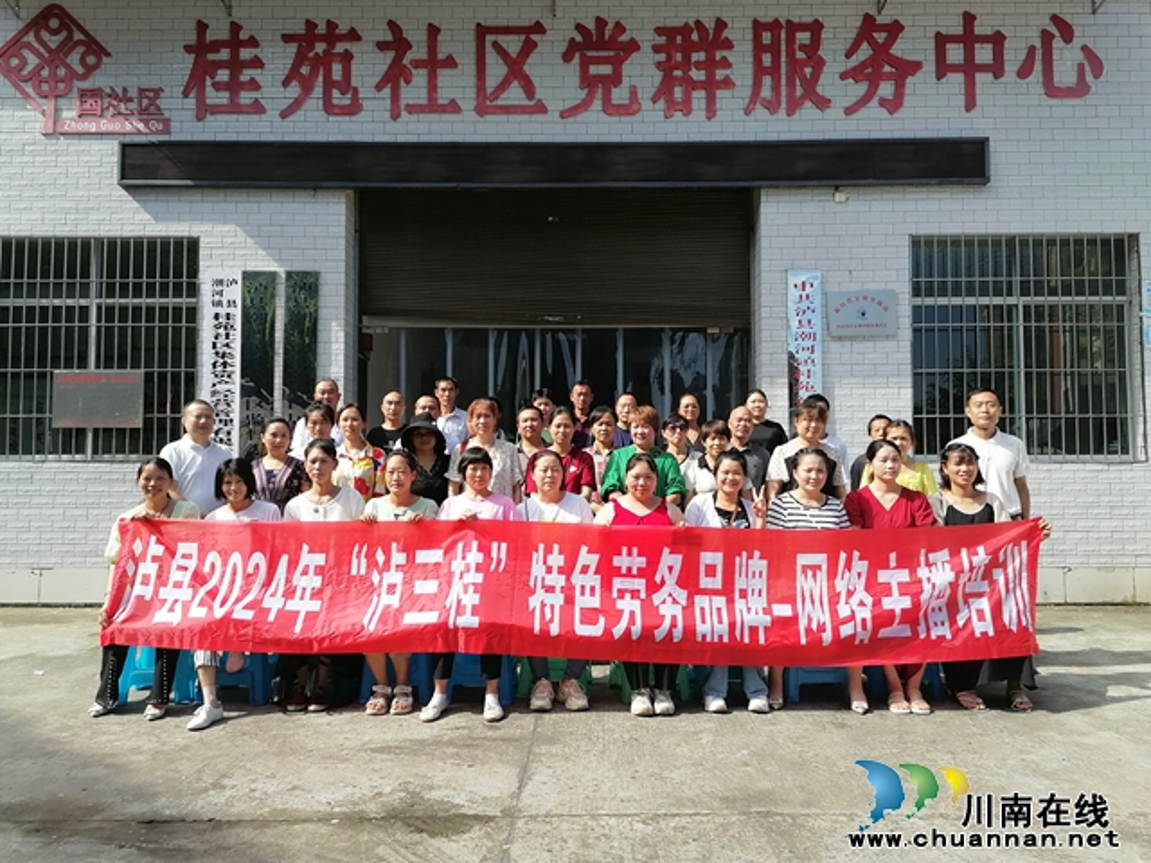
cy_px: 432
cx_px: 576
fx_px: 898
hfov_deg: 65.3
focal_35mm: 27
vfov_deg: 51.4
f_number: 1.8
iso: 50
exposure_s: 1/922
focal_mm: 5.3
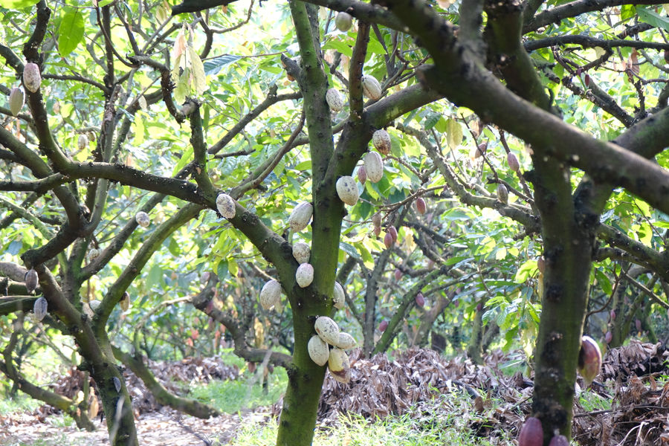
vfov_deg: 11.4
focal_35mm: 120
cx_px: 334
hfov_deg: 17.1
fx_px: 2230
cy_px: 223
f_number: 4
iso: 1250
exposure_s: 1/200
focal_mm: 80
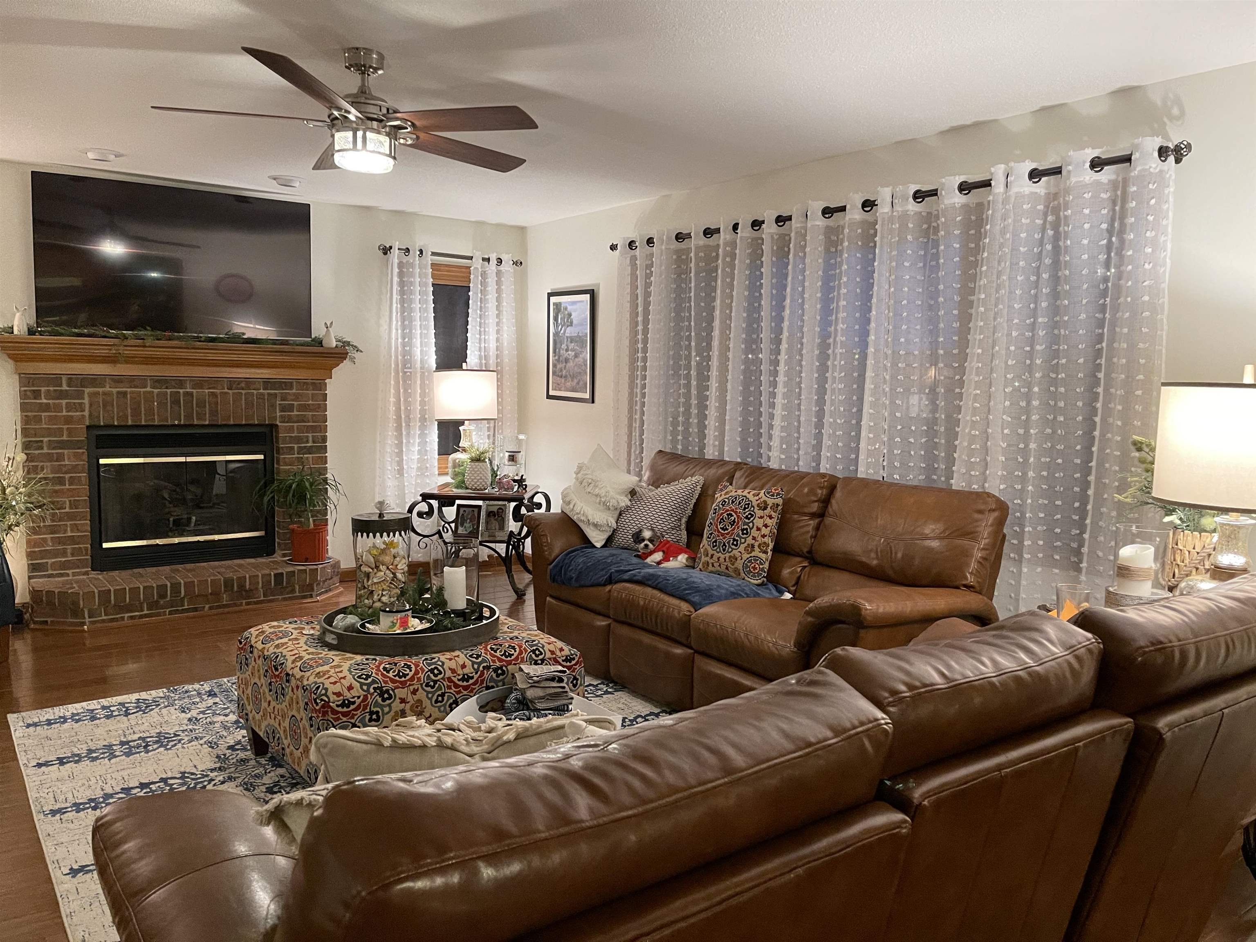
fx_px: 943
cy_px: 471
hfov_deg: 67.3
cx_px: 628
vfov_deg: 53.1
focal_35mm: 26
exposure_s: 1/60
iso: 400
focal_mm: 5.1
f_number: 1.6
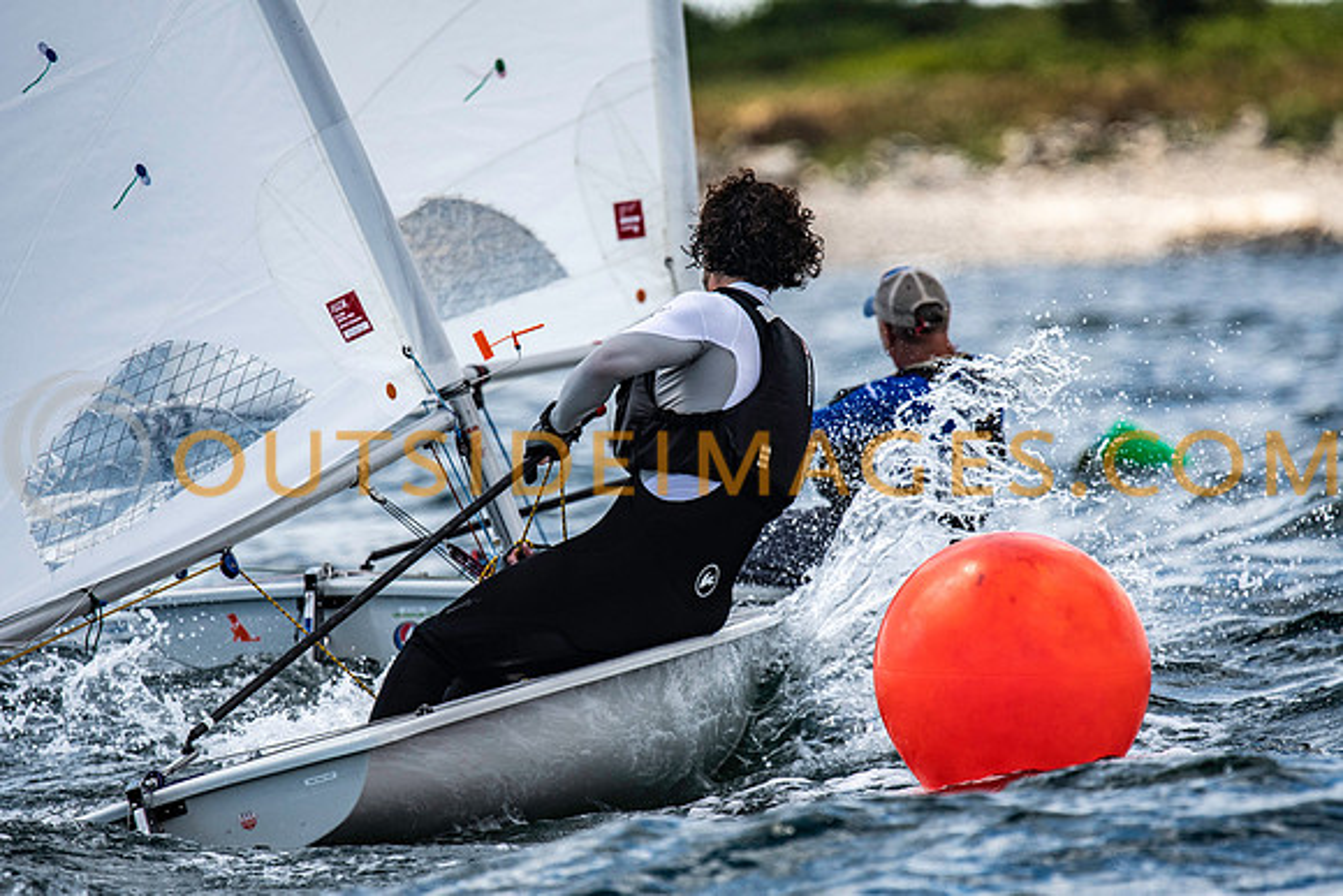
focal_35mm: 450
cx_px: 672
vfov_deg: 3.1
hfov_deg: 4.6
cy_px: 448
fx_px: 16791
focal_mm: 300
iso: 400
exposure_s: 1/4000
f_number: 4
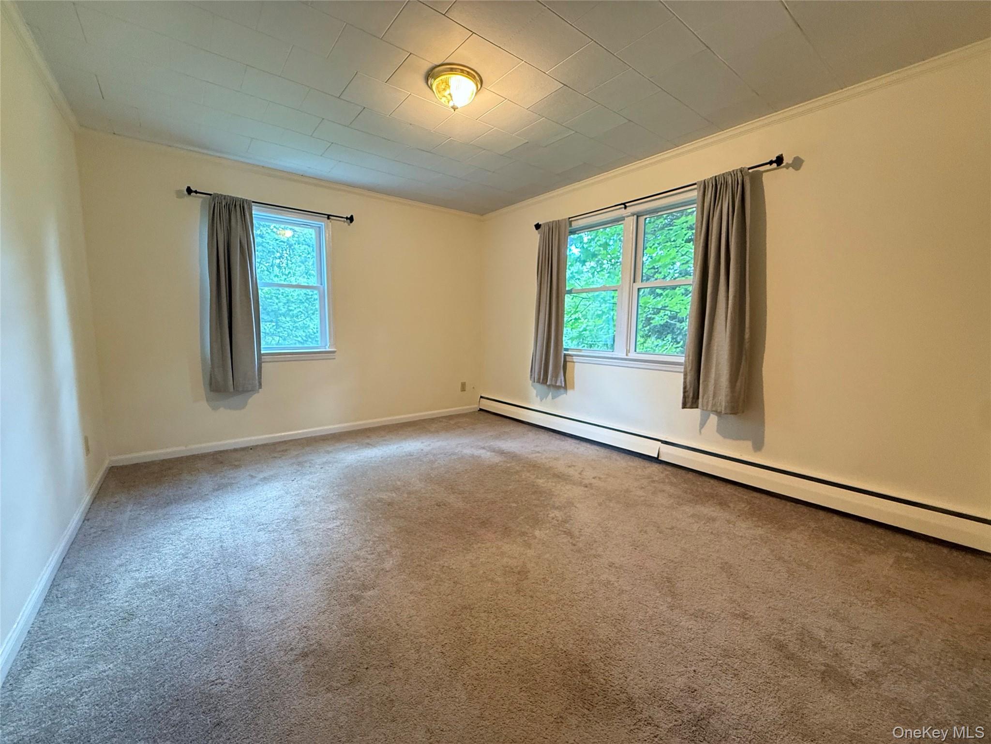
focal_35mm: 14
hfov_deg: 102.1
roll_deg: -1.0
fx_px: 401
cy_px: 372
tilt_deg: -5.5
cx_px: 496
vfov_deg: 85.7
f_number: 2.2
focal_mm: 2.22
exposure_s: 1/60
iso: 400
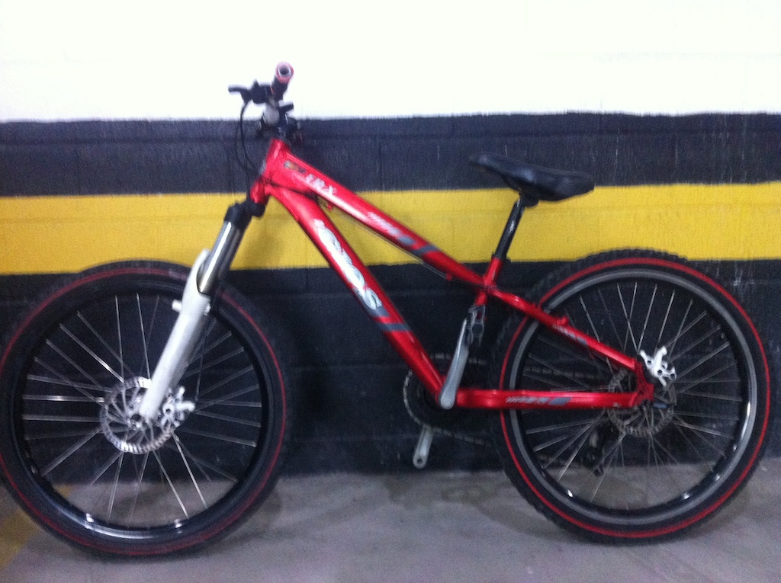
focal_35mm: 35
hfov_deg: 52.7
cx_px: 390
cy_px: 292
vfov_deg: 40.6
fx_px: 789
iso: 400
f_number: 2.8
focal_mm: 3.85
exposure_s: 1/15
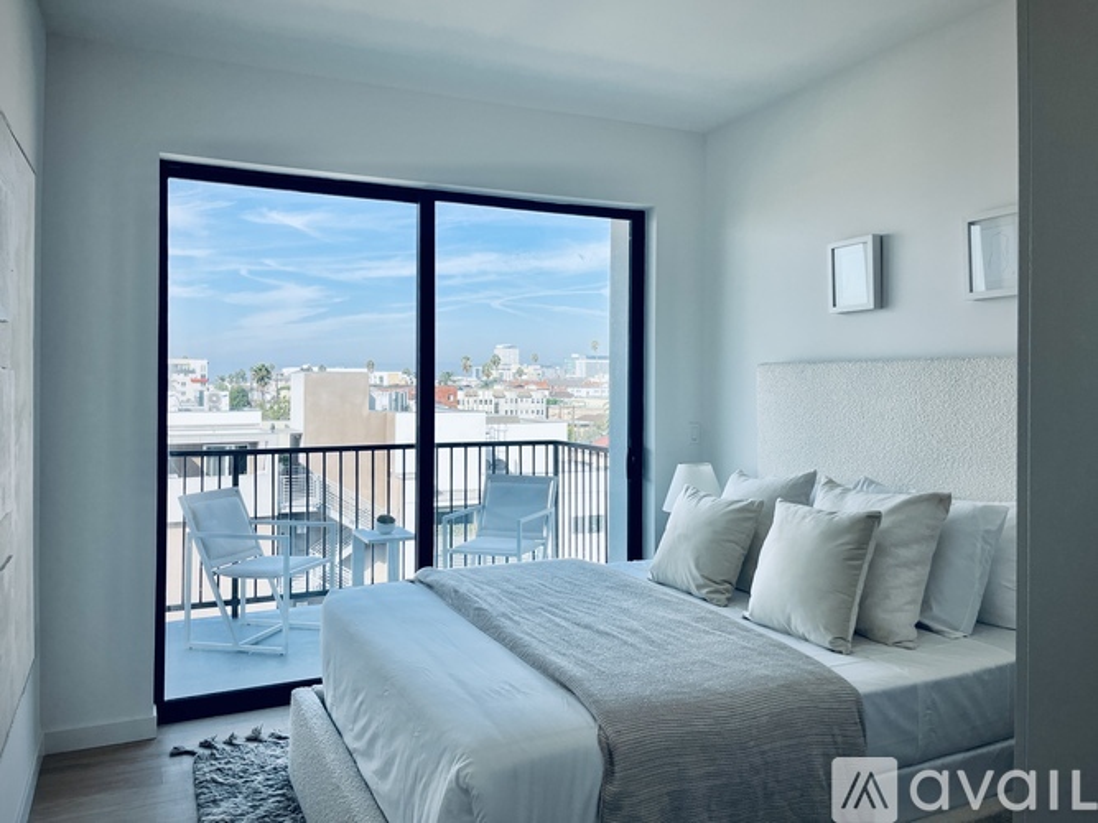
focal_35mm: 26
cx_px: 549
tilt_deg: -2.1
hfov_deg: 67.3
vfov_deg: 53.0
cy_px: 412
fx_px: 825
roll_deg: -0.6
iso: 50
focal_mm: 5.1
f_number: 1.6
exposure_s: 1/1096
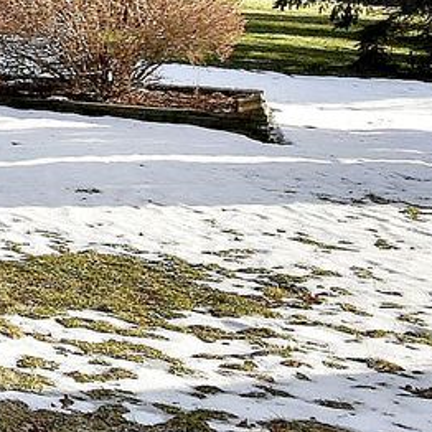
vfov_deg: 18.5
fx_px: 1223
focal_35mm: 87
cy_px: -142
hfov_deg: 13.4
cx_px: -662
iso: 320
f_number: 8
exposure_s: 1/500
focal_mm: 11
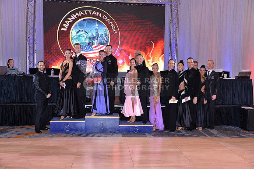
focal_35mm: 44
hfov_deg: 44.6
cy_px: 84
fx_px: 310
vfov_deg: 30.4
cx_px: 127
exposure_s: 1/250
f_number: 5
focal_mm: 44
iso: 1600
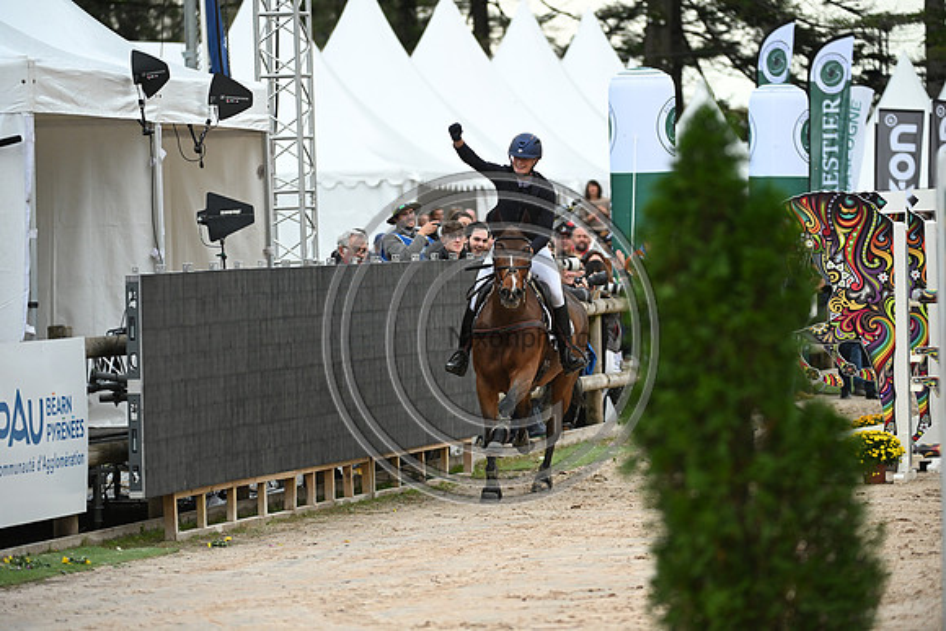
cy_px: 316
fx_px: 5782
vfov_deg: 6.2
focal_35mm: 220
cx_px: 473
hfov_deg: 9.4
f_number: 4.5
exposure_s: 1/1250
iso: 1600
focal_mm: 220
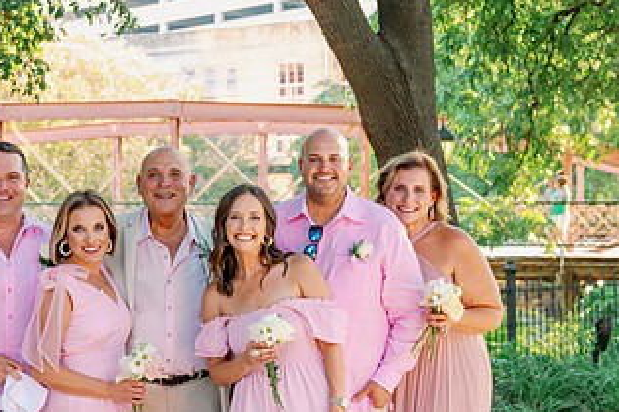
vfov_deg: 15.9
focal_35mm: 85
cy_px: 346
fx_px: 1461
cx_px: 231
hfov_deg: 23.9
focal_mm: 46
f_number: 4
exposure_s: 1/250
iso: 500
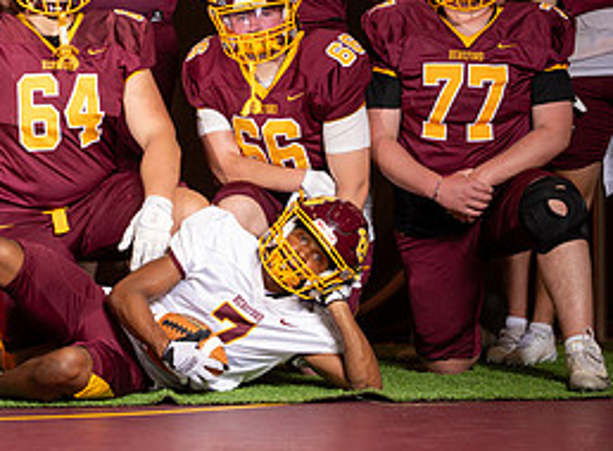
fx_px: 2287
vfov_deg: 11.2
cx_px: 209
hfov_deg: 15.2
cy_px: 107
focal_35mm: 130
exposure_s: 1/160
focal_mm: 50
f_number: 5.6
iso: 80
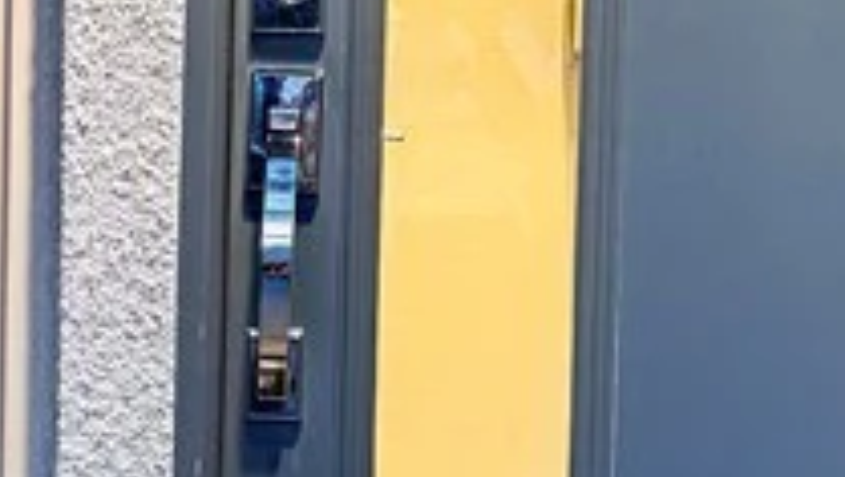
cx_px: 255
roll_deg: -1.4
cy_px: 28
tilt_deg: -0.9
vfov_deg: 9.5
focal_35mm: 128
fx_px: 2871
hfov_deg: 16.7
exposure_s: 1/60
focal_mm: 6.76
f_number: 1.78
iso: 320
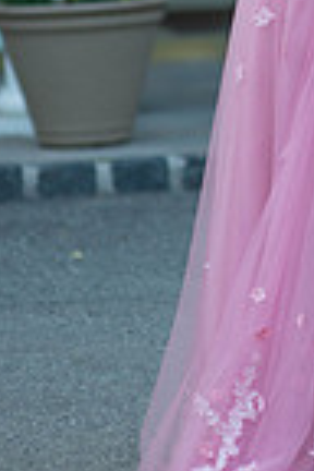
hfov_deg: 5.2
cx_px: 437
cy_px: -49
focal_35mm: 265
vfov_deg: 7.7
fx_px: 3467
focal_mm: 85
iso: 250
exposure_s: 1/800
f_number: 2
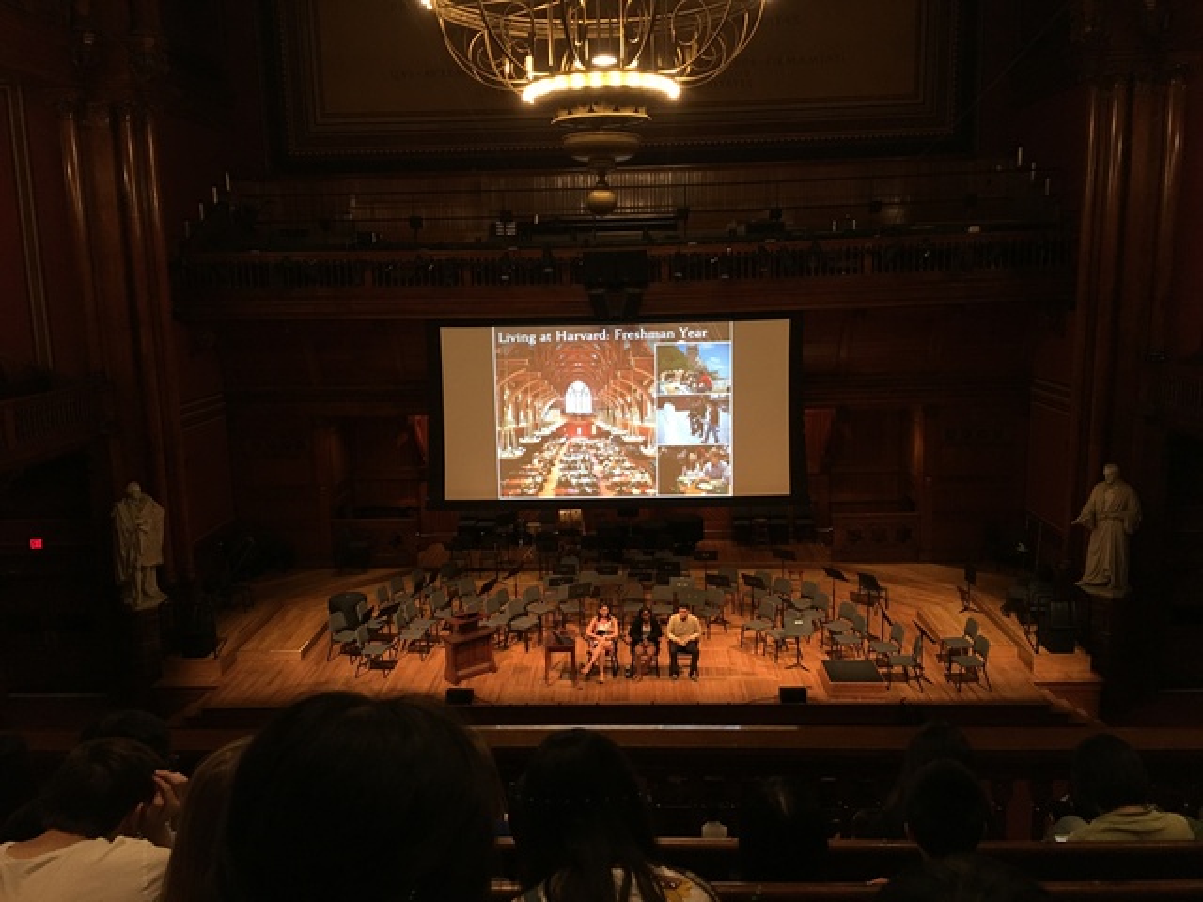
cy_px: 451
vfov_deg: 48.2
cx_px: 602
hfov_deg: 61.7
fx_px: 1008
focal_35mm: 29
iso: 125
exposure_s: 1/30
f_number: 2.2
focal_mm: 4.15
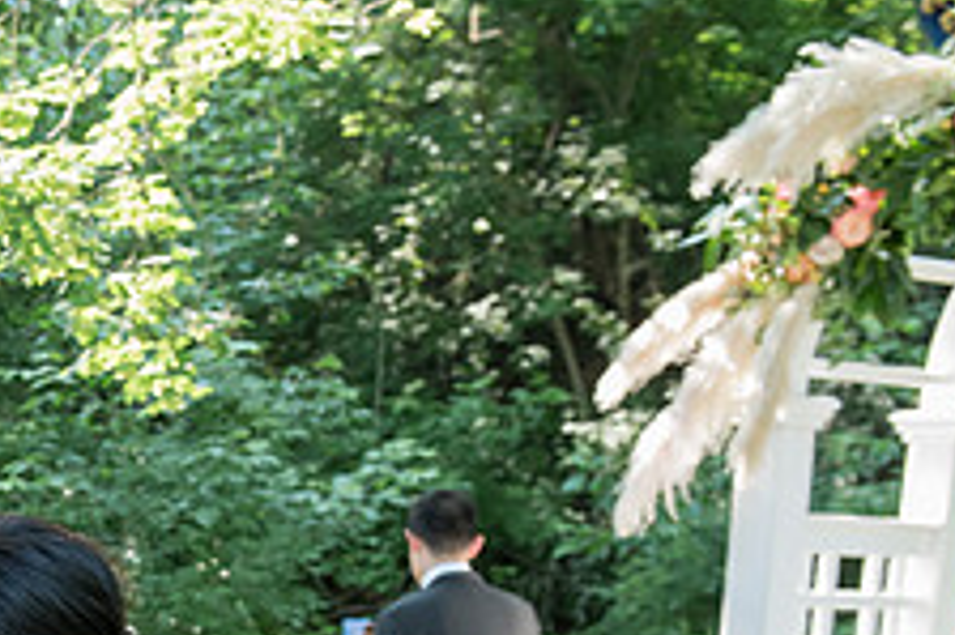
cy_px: 633
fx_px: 2200
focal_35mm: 83
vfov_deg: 16.1
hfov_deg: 23.2
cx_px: -68
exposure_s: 1/200
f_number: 4.5
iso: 1000
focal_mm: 32
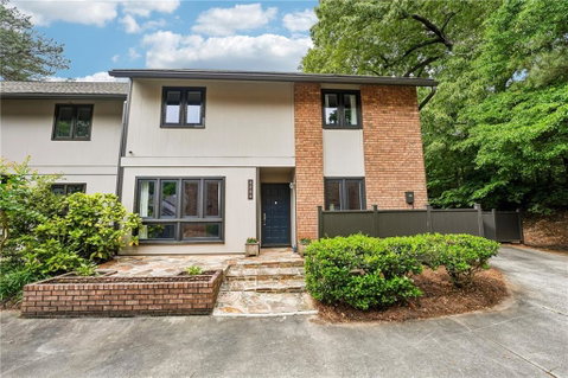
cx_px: 284
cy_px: 189
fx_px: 221
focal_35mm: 14
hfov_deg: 104.3
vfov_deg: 81.2
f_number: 8
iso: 320
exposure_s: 1/320
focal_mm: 14
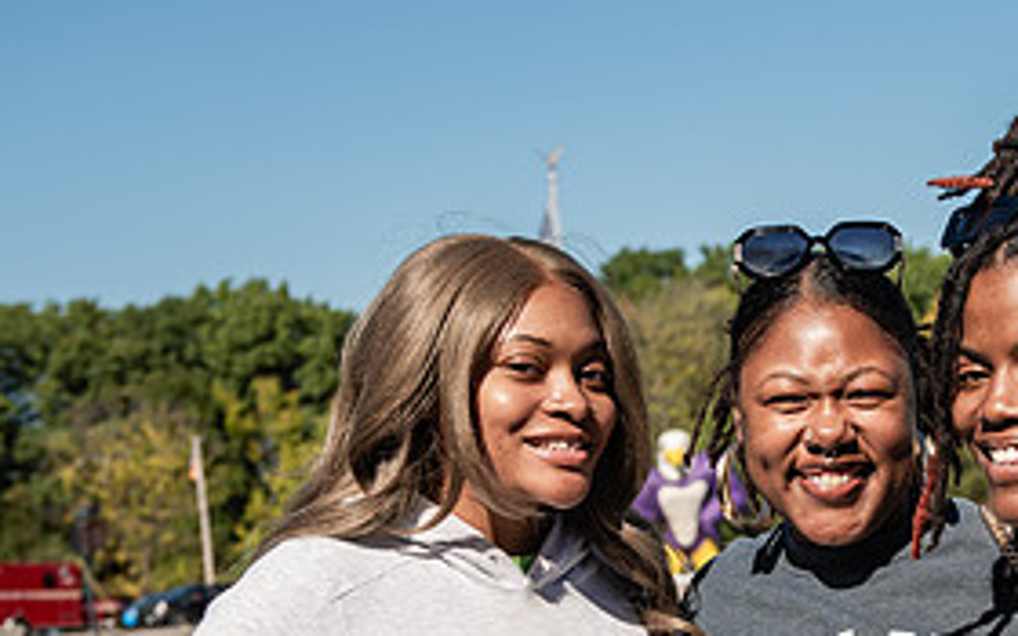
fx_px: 2580
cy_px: 616
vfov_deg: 13.9
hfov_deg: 21.8
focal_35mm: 93
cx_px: 909
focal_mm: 44
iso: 125
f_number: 5
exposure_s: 1/800
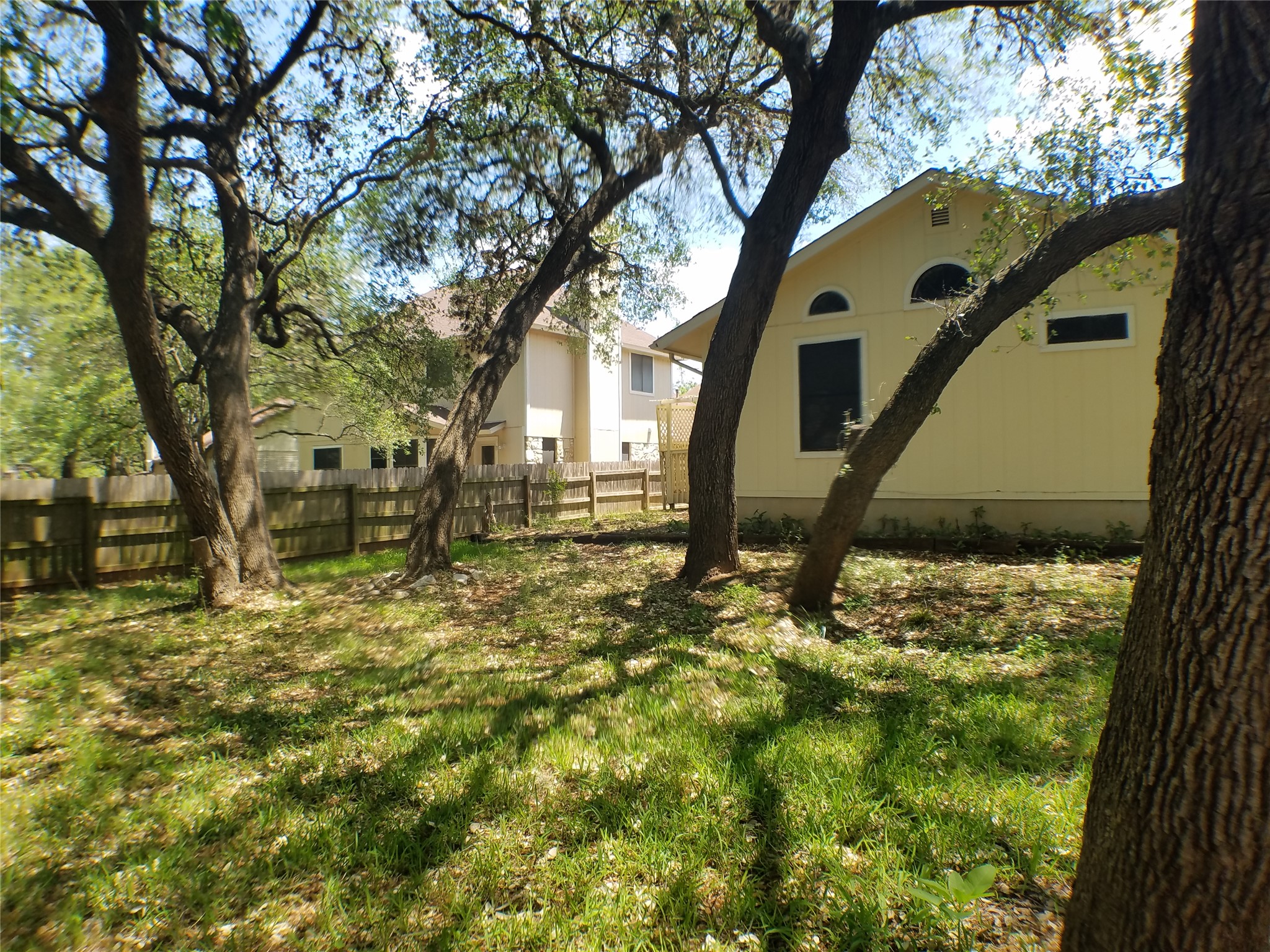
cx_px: 635
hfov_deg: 67.3
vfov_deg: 53.1
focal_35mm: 26
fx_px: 954
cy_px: 476
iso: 50
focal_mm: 4.2
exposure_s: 1/654
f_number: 1.7
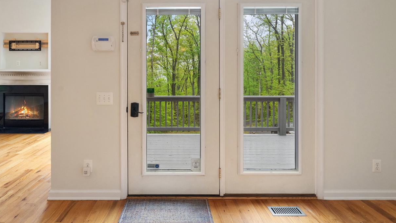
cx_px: 176
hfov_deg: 83.5
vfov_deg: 52.8
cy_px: 78
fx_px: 221
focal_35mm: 21
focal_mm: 16.8
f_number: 8
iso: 640
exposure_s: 1/30
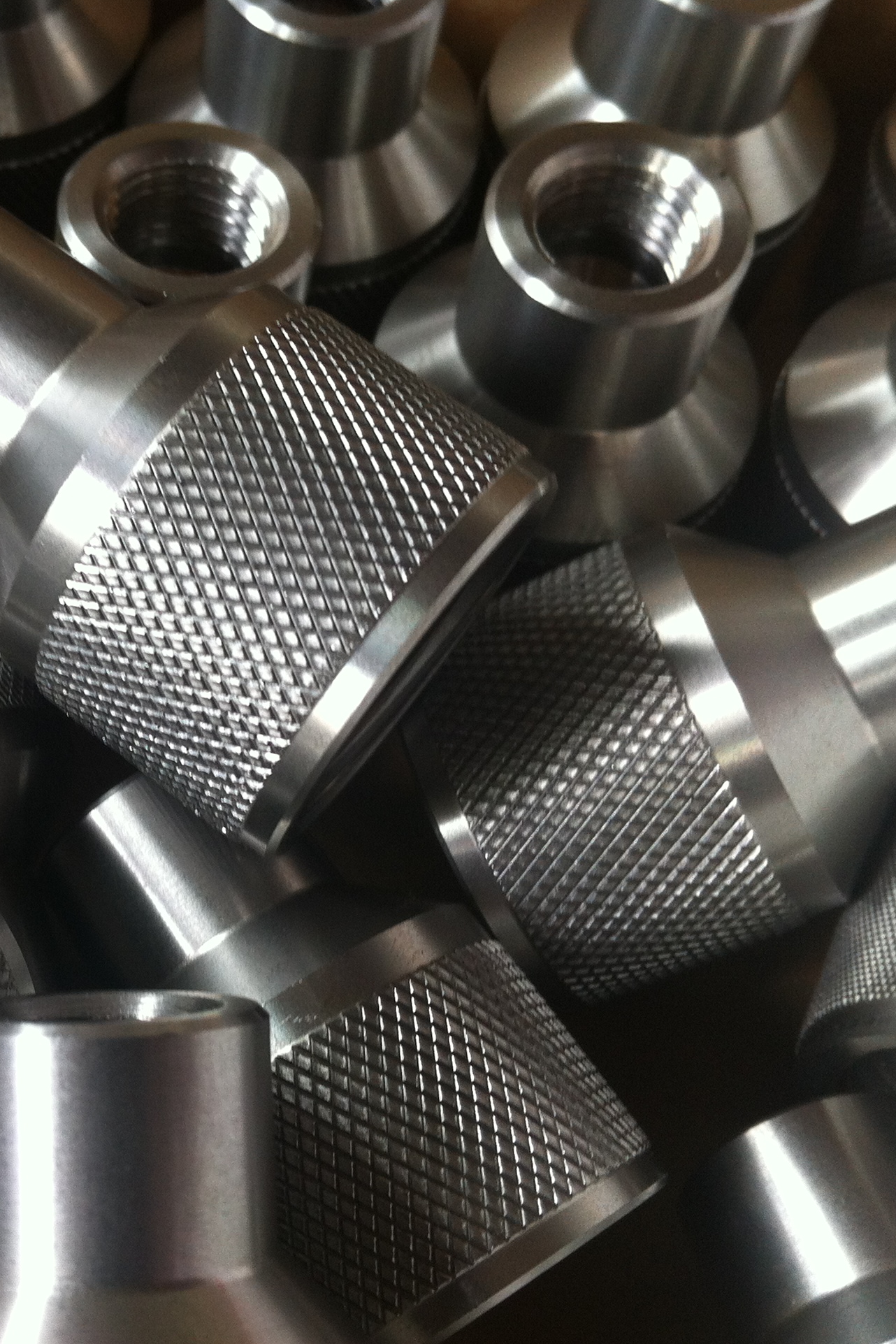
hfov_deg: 26.4
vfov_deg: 40.3
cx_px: 50
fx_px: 1829
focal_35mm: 49
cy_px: 670
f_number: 2.8
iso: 80
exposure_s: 1/17
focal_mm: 3.85
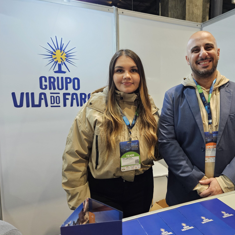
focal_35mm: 28
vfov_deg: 57.3
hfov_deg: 56.1
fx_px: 215
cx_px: 157
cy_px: 115
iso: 640
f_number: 1.8
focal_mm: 5.4
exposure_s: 1/120
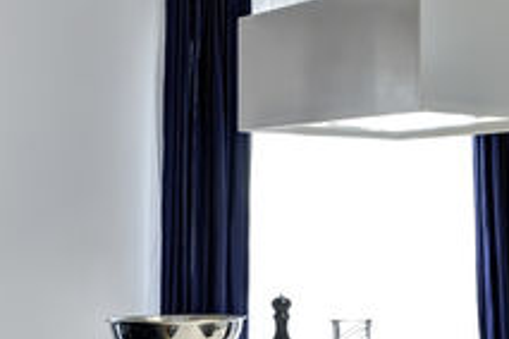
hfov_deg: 17.8
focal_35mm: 90
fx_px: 1272
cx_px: 934
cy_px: 208
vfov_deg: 15.2
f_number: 11
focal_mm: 20
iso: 125
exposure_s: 1/1.67
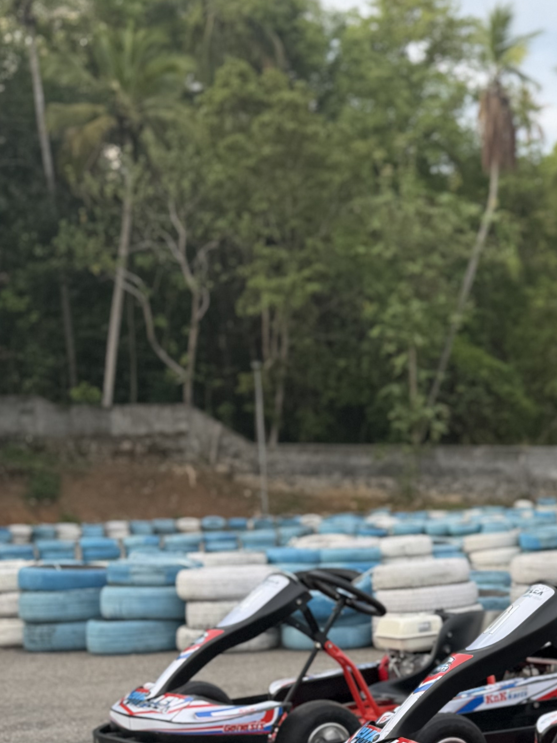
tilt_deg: -2.3
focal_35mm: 59
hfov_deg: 22.7
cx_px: 677
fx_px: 1266
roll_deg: +1.8
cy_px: 566
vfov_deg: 32.0
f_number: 1.78
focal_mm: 6.76
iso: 80
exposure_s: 1/849
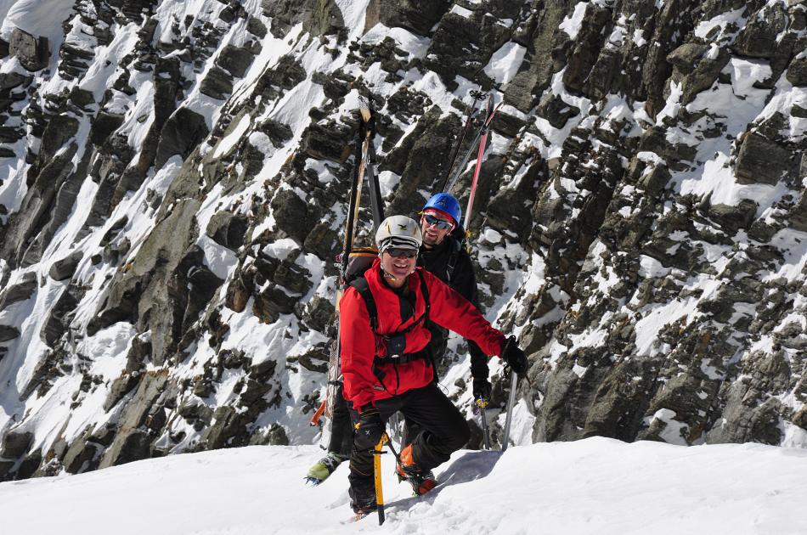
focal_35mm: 128
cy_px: 268
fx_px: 2853
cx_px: 404
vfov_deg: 10.7
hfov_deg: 16.1
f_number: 14
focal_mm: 85
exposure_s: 1/400
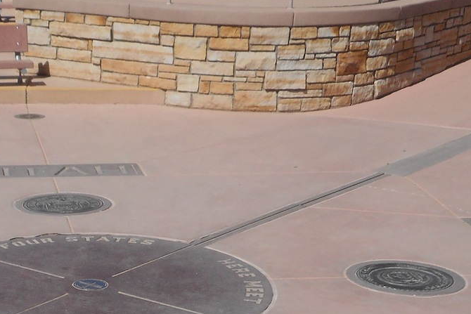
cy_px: 381
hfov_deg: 21.2
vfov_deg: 14.0
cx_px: 105
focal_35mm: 95
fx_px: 1243
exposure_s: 1/1250
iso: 80
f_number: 4.2
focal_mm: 6
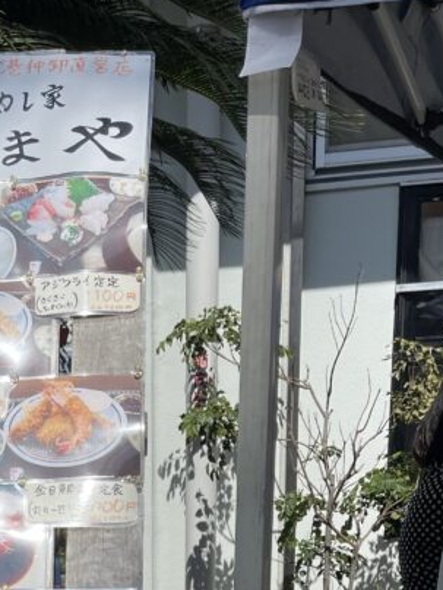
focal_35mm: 66
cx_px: -4
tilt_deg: -12.7
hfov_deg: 21.5
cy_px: 742
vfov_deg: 25.7
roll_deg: +2.5
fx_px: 1124
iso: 32
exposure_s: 1/6250
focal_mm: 5.1
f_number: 1.6
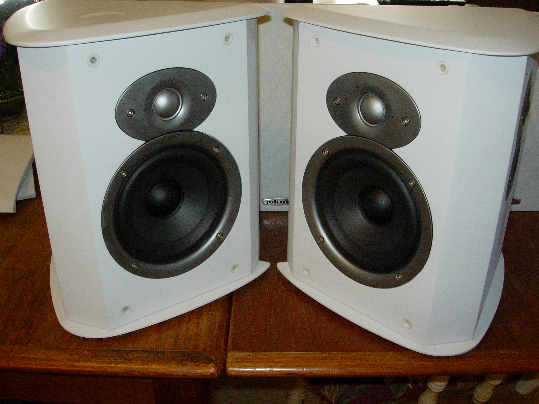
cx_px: 270
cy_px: 202
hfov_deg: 49.0
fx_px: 592
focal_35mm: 38
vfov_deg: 37.7
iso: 400
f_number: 4.8
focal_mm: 7.8
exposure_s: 1/32
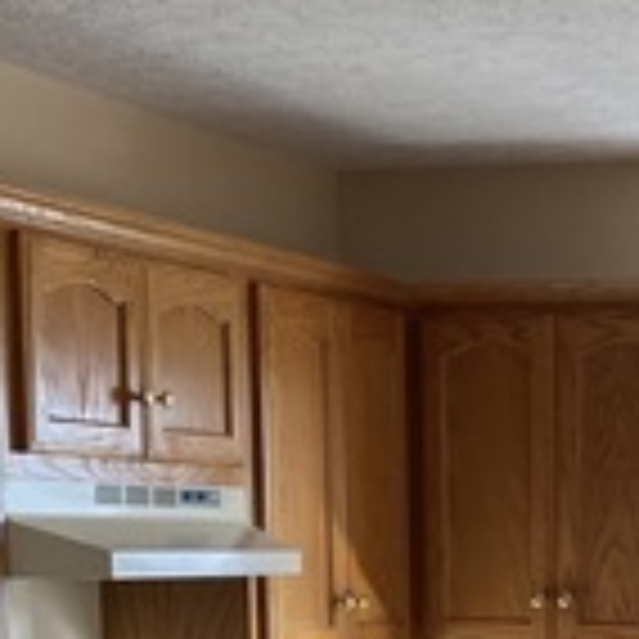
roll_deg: +0.7
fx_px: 2256
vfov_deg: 15.3
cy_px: 864
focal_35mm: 108
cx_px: 745
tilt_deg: -5.7
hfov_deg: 15.6
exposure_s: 1/114
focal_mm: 4.25
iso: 125
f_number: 1.8
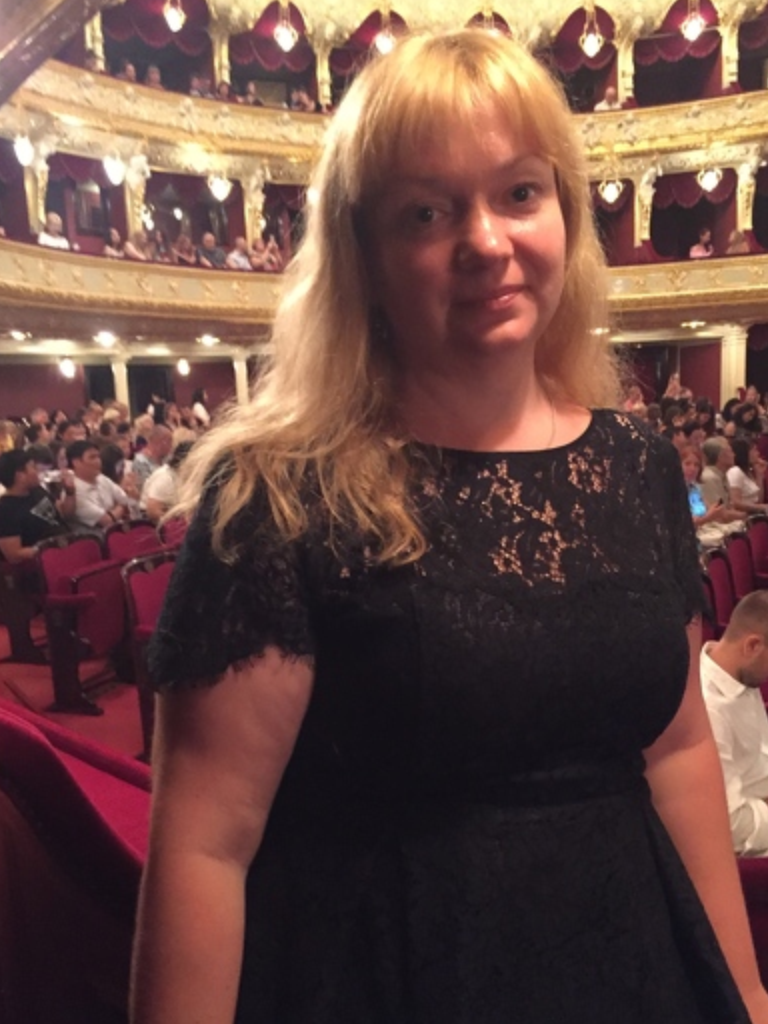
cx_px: 406
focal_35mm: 34
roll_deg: +2.2
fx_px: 1006
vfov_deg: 53.8
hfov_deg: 41.8
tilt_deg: -10.0
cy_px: 572
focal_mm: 4.15
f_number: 2.2
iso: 500
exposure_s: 1/17
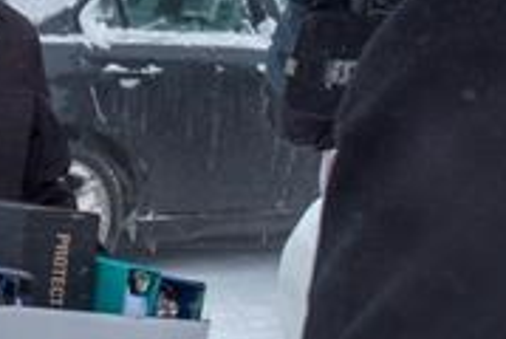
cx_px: -76
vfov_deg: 10.8
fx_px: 1788
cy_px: 138
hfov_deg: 15.6
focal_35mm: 127
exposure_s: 1/200
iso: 1600
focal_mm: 35
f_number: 2
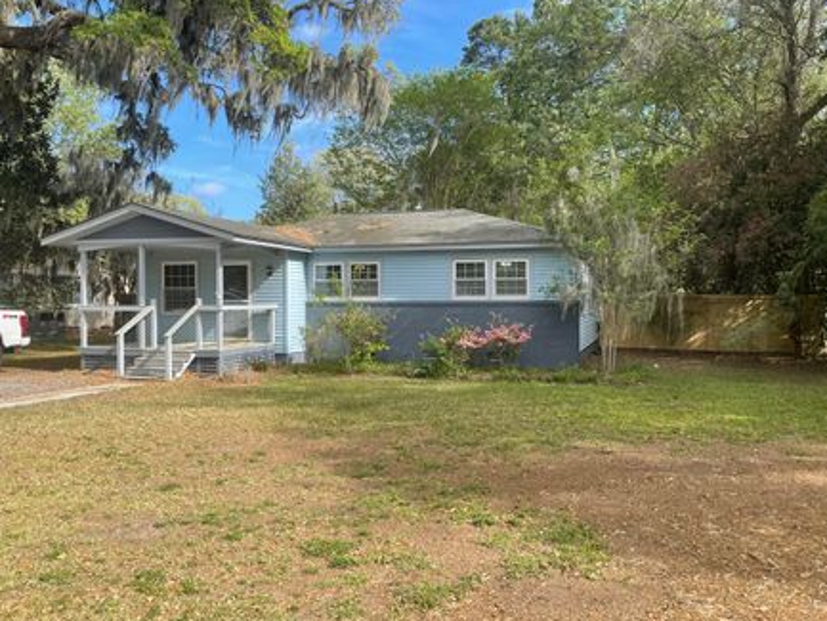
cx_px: 416
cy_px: 316
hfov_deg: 59.9
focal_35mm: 30
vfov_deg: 46.8
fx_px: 717
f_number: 1.6
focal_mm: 4.2
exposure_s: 1/1350
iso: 32
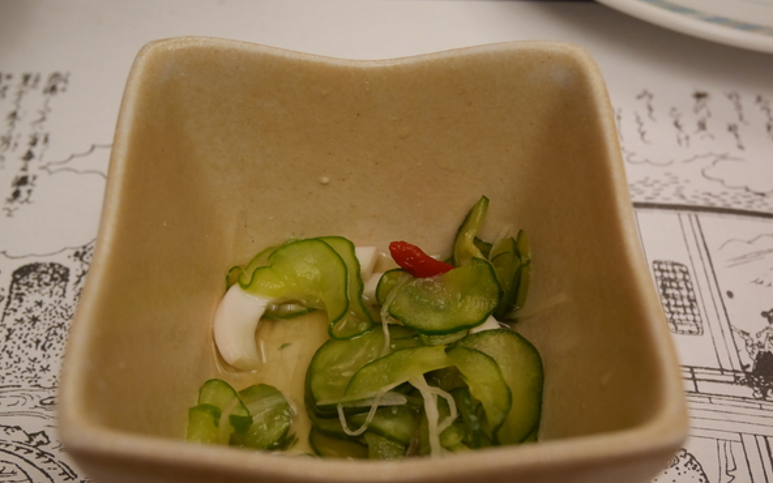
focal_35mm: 43
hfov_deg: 46.2
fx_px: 906
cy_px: 271
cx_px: 389
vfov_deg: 29.8
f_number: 4.6
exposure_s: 1/60
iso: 1250
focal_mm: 20
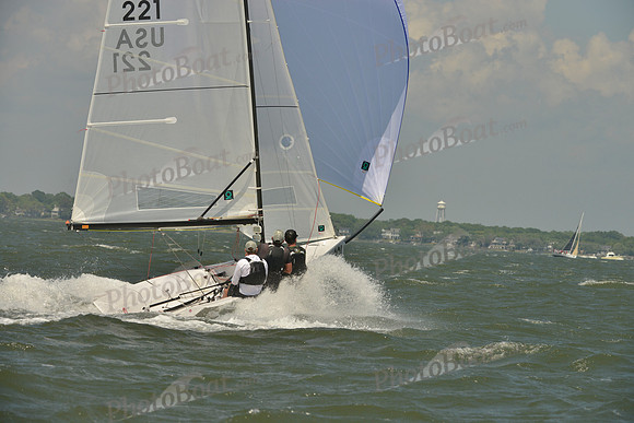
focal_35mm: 200
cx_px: 317
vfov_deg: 6.9
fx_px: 3523
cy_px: 212
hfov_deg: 10.3
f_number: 10
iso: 280
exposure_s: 1/1250
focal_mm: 200
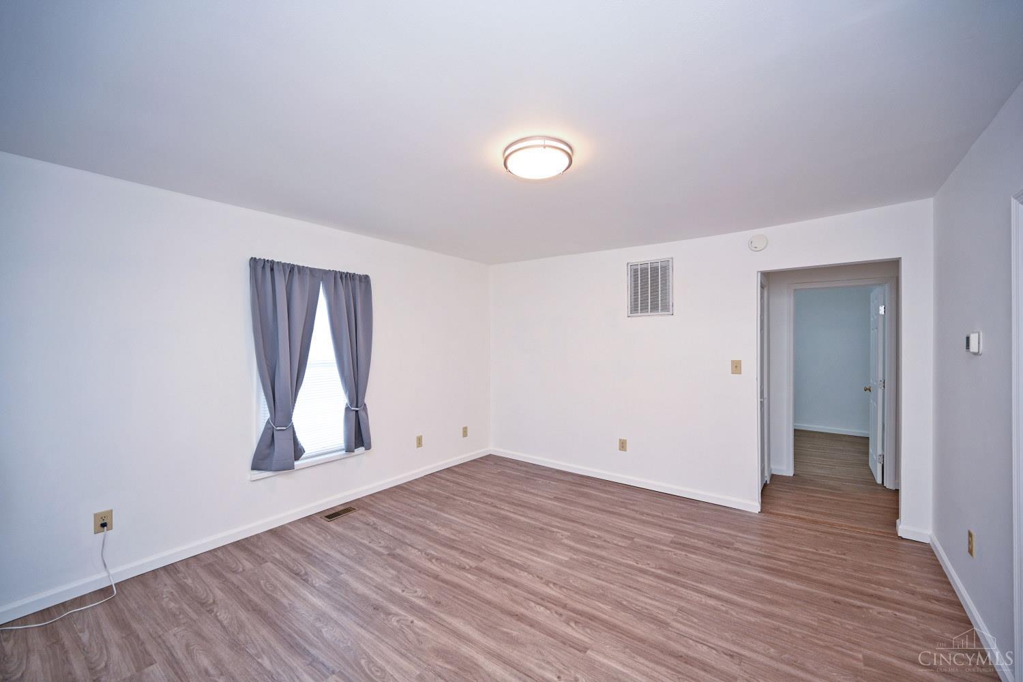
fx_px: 398
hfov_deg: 104.3
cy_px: 341
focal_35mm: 14
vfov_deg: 81.2
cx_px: 512
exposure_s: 1/60
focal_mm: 14
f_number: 4
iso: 360
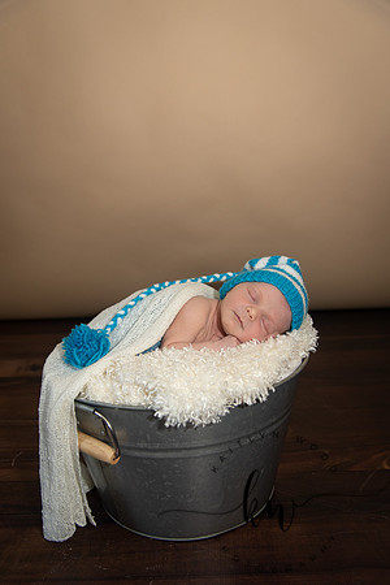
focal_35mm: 32
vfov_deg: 58.7
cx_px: 195
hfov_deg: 41.1
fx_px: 520
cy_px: 292
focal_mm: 32
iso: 400
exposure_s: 1/160
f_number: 4
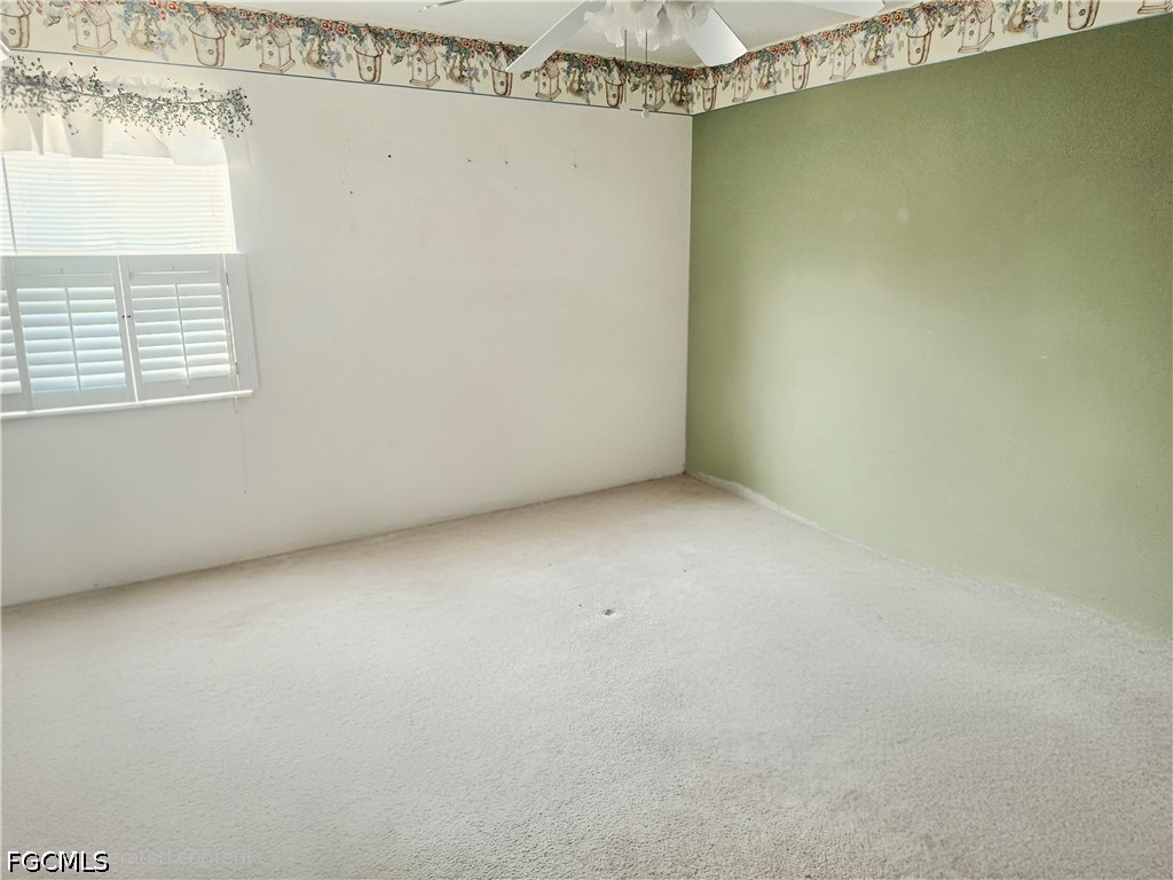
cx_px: 586
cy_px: 440
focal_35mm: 23
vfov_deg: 58.9
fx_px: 779
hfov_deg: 73.9
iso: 125
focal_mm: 6.5
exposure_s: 1/120
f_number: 1.4
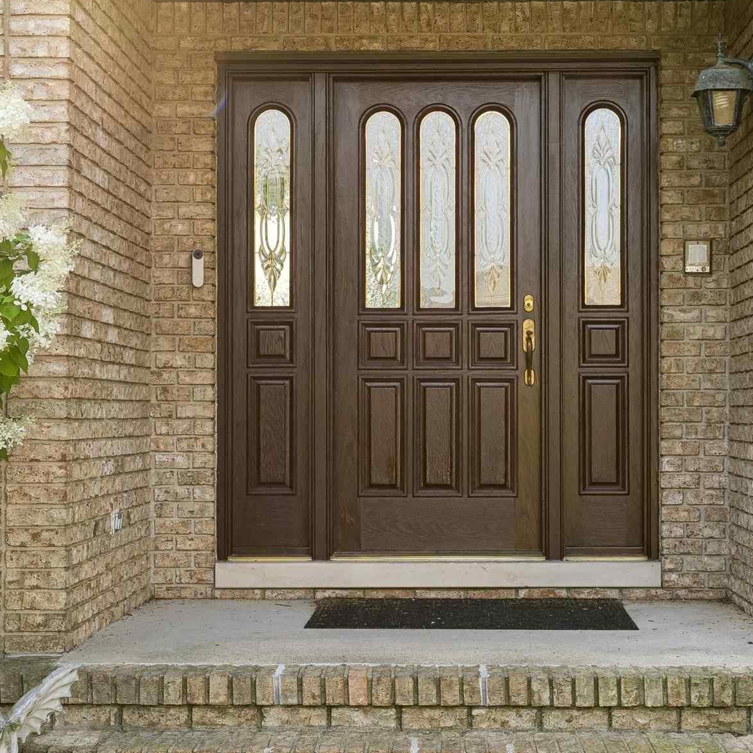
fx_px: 1649
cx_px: 421
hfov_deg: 25.7
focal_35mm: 67
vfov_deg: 25.6
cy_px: 260
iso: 200
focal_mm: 30
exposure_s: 1/30
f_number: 11
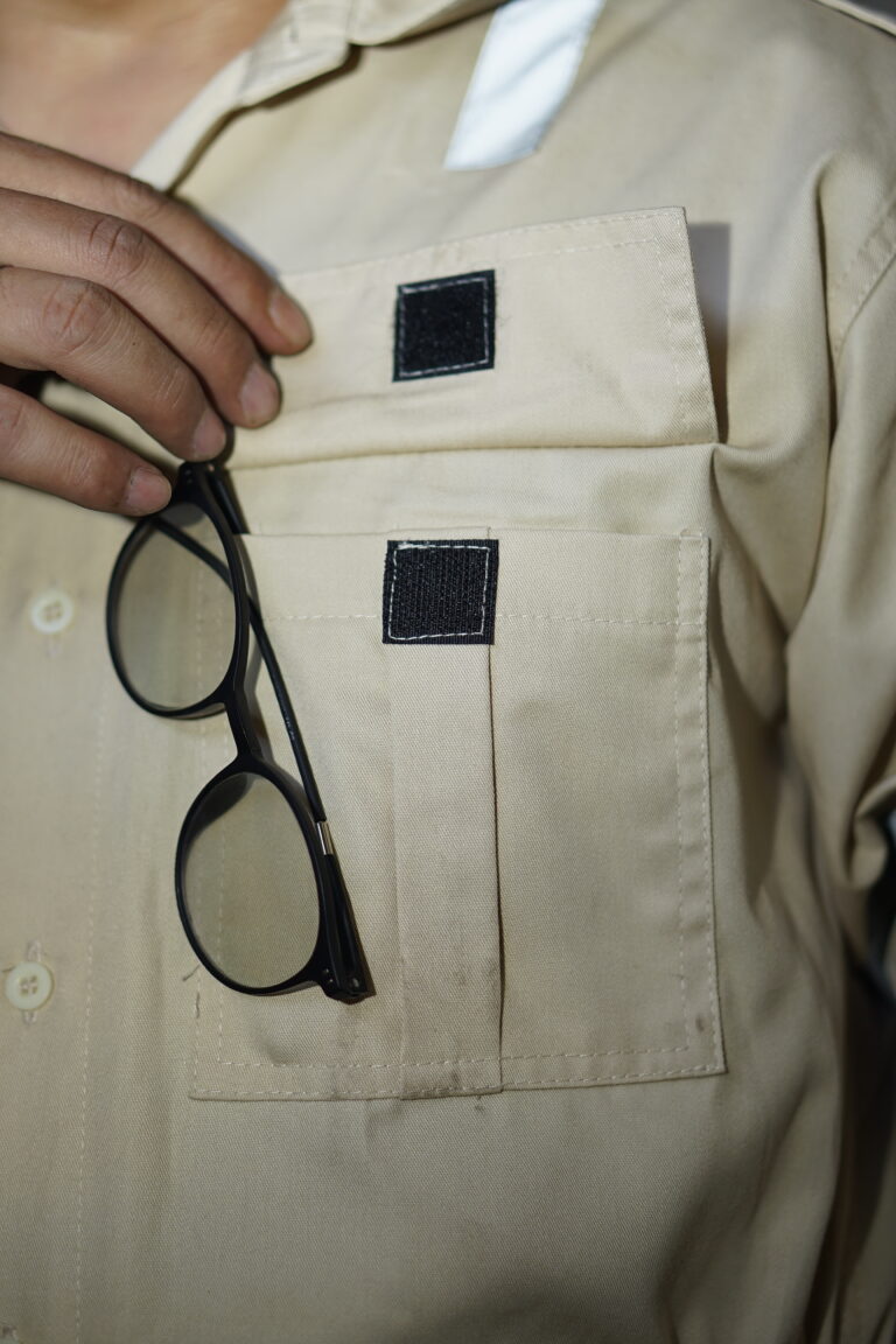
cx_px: 448
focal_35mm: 75
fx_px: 2800
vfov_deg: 27.0
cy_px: 672
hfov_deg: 18.2
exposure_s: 1/125
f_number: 1.8
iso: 100
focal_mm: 50
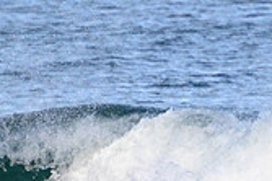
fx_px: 24388
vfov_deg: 0.4
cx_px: 411
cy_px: 232
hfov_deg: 0.6
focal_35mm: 3231
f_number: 11
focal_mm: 800
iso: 2200
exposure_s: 1/2000
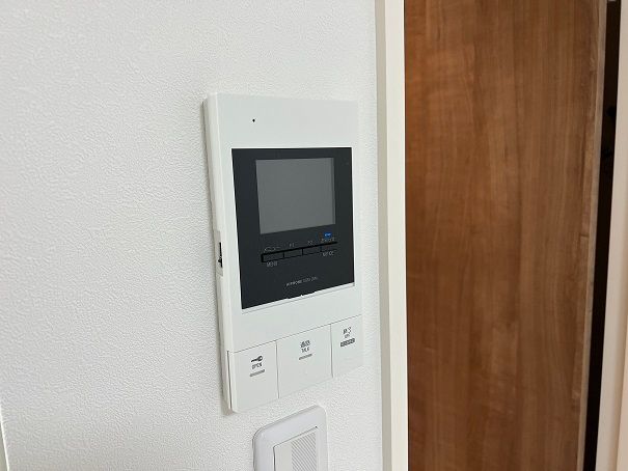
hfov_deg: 67.3
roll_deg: +2.4
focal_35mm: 26
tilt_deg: -8.5
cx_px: 314
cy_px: 236
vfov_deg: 53.1
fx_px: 472
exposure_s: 1/100
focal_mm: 5.7
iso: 64
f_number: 1.5
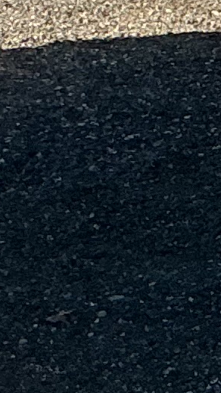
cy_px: 60
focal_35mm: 245
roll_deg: -2.4
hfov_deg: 4.4
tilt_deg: -9.3
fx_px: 2556
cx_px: 1021
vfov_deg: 8.8
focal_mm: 3
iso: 25
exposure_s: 1/1055
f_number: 1.8
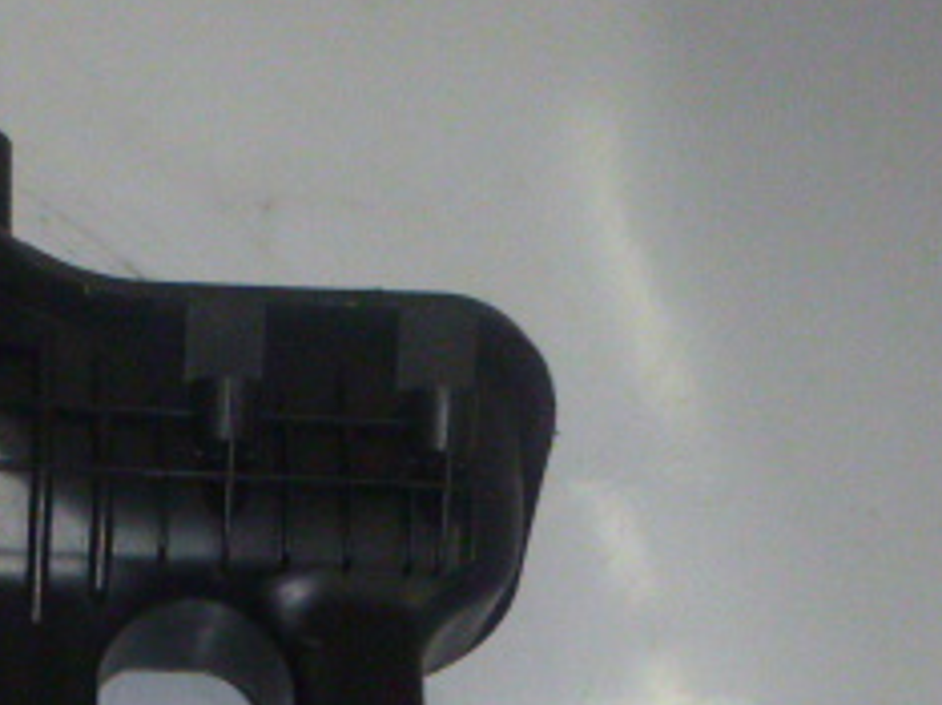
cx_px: -149
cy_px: 882
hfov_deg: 24.2
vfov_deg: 18.6
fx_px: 2012
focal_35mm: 74
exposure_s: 1/60
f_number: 4
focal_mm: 4.8
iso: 400
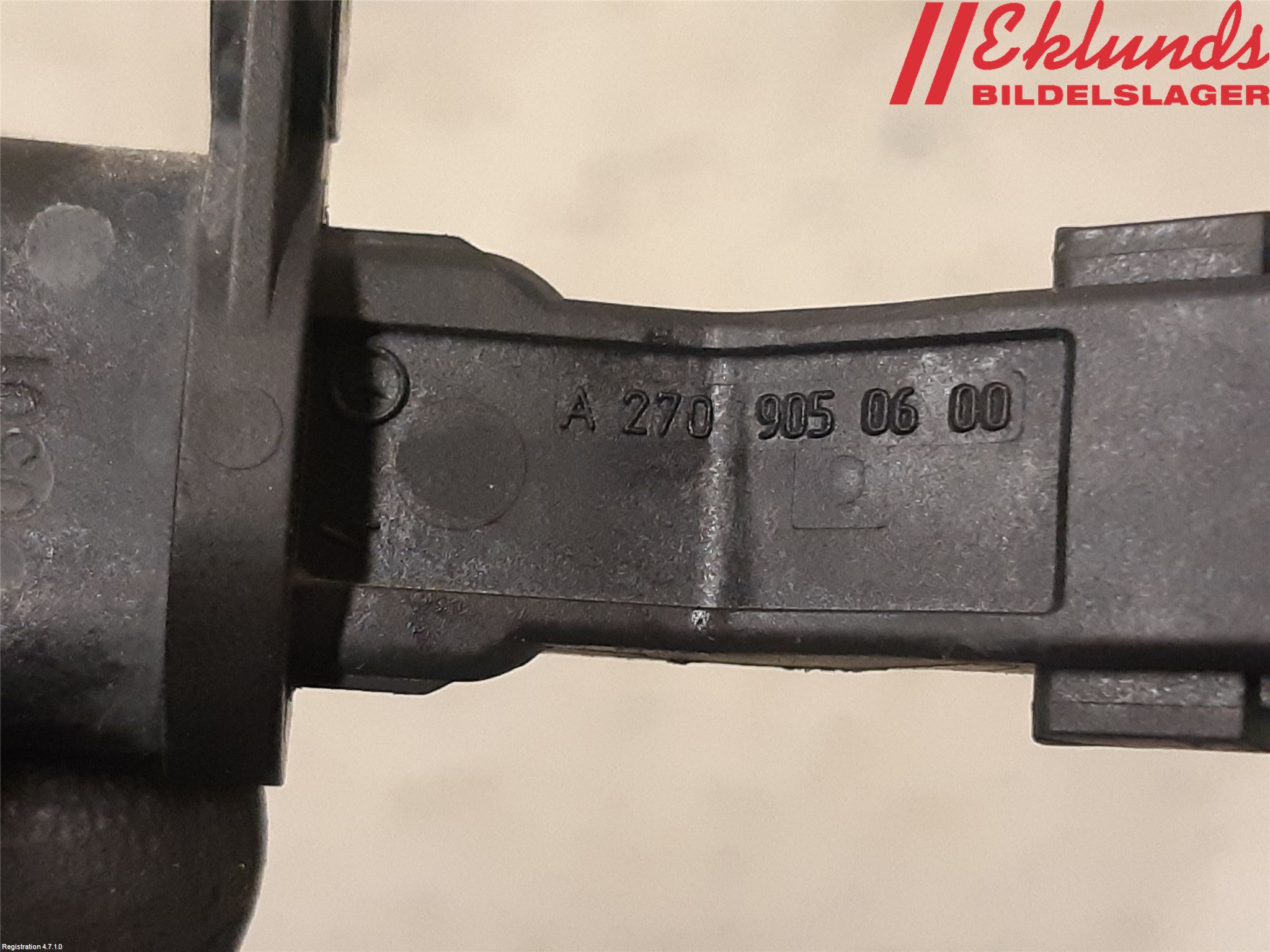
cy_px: 476
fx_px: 954
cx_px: 635
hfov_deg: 67.3
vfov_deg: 53.1
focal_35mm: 26
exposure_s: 1/50
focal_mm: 3.93
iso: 320
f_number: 1.7
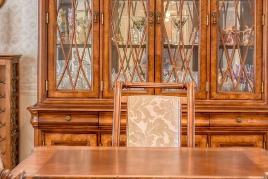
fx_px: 566
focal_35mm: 76
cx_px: 145
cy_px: 66
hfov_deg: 26.6
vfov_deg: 17.9
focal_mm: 15
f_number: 11
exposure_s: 1/5
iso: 400
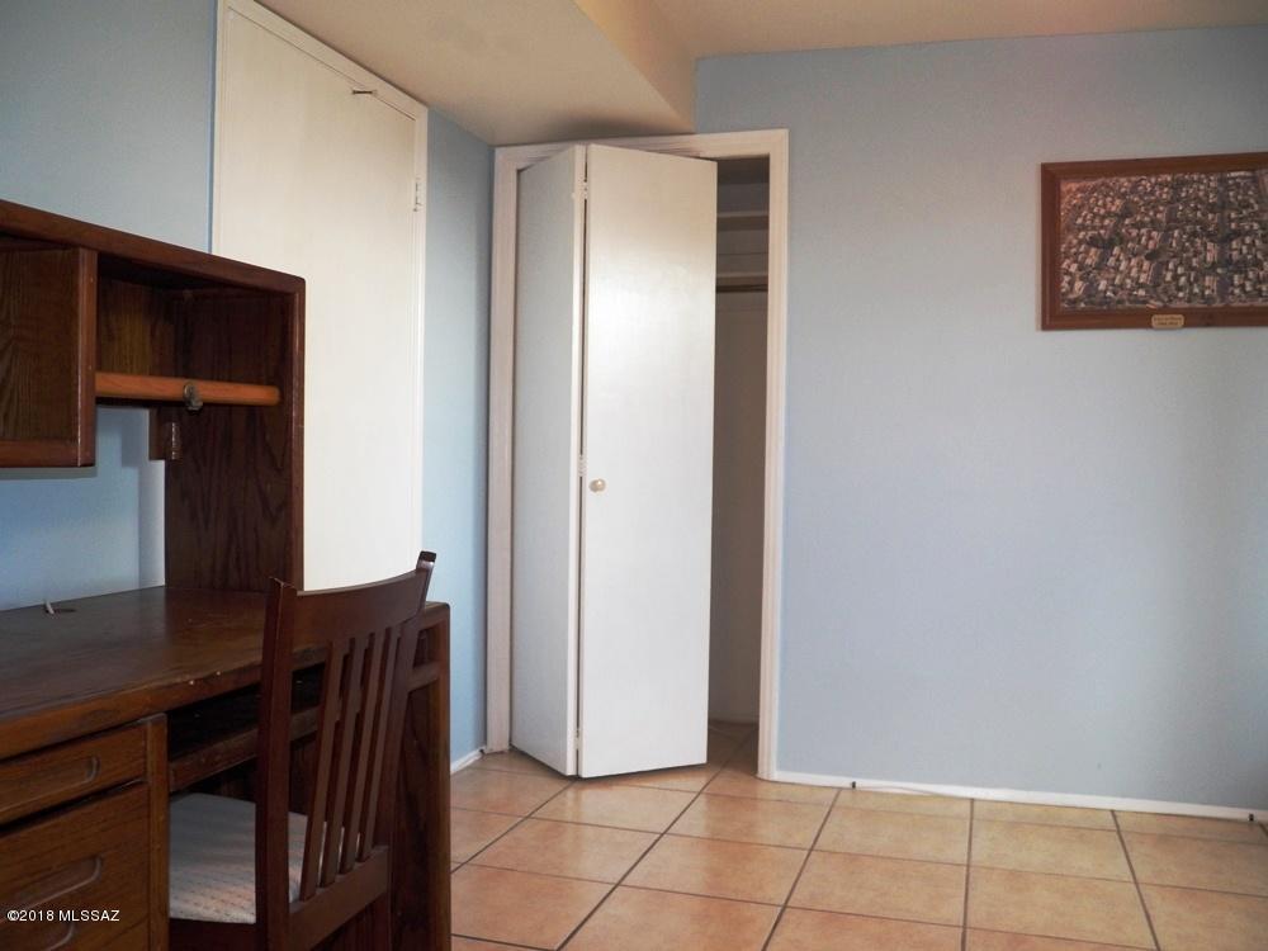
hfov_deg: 58.4
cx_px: 634
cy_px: 476
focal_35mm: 31
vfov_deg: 45.4
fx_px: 1136
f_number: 2.8
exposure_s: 1/30
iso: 125
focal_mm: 5.5
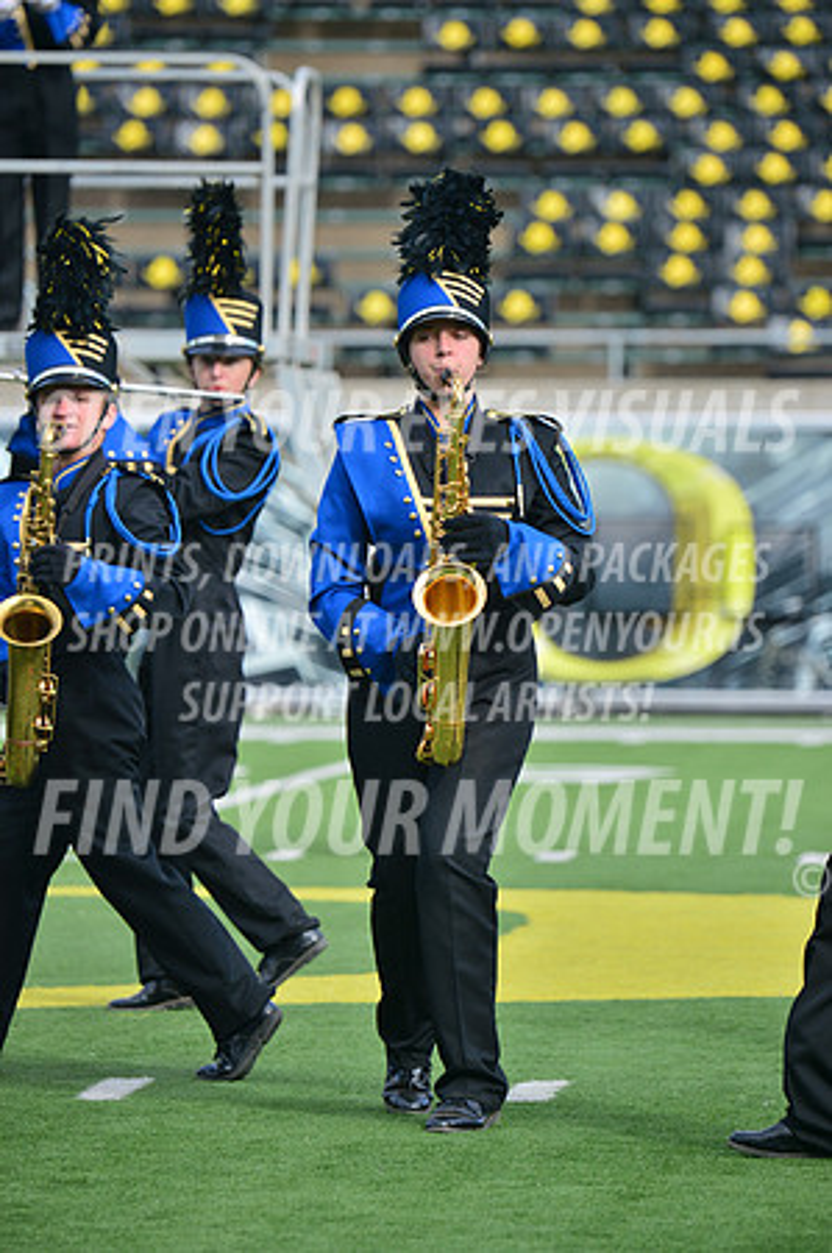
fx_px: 10423
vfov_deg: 6.9
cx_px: 416
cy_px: 626
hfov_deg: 4.6
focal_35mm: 300
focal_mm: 300
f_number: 5.6
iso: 125
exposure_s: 1/640
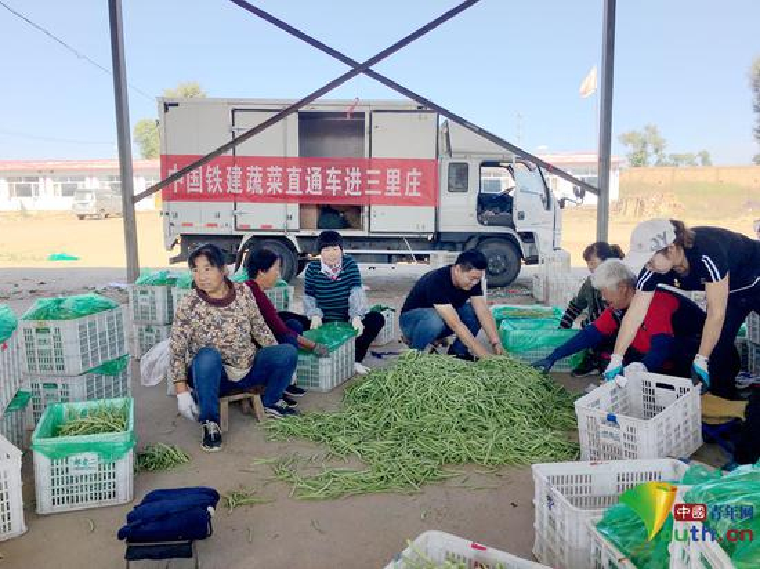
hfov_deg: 61.7
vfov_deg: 48.2
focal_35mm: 29
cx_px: 380
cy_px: 284
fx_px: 636
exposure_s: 1/884
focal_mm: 4.15
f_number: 2.2
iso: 25
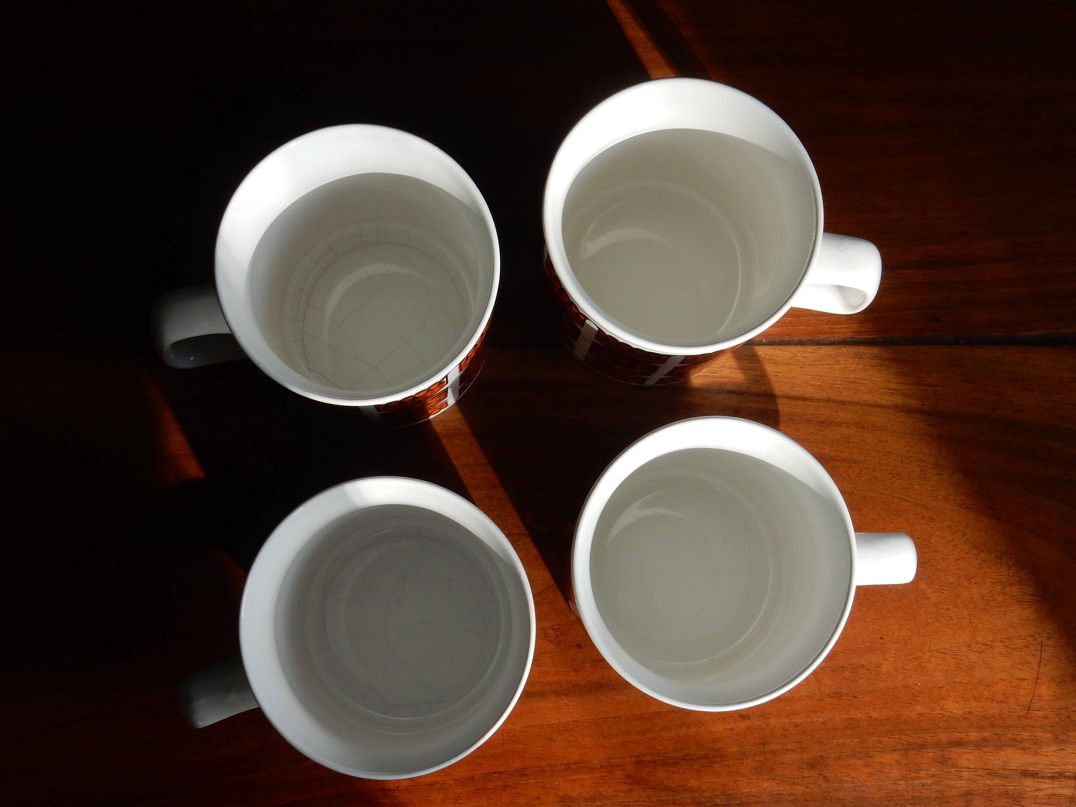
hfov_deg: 43.9
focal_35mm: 43
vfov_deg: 33.6
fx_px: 1337
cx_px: 538
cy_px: 404
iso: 125
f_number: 5.3
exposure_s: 1/40
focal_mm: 7.6
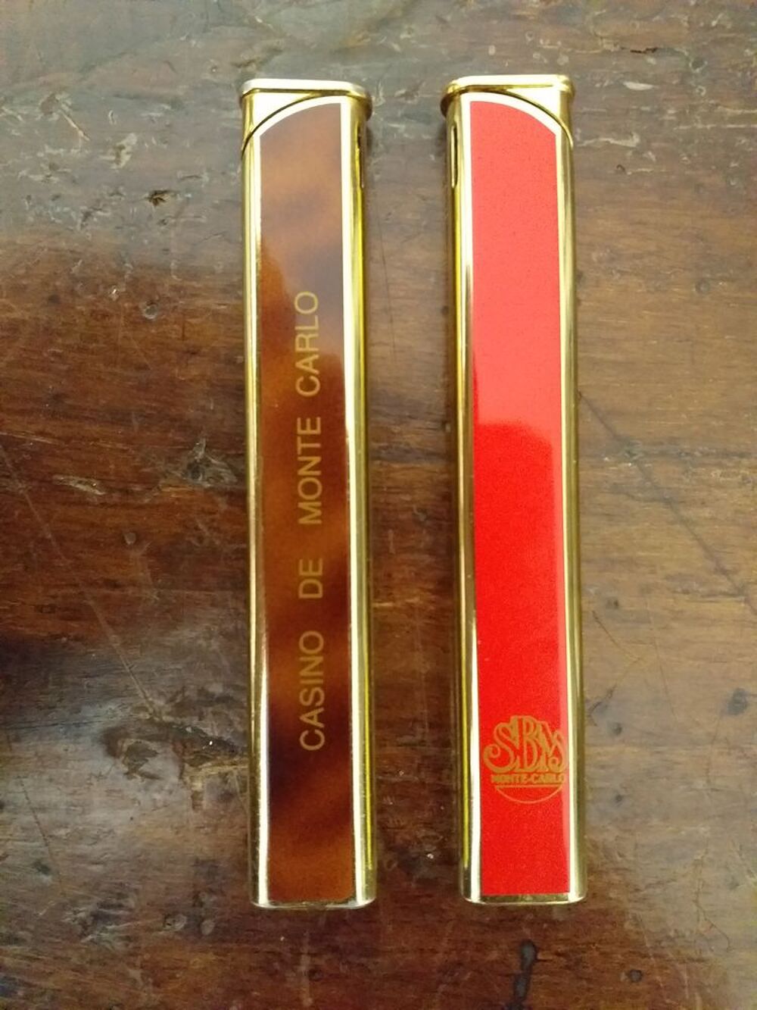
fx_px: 787
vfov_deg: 65.3
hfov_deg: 51.4
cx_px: 378
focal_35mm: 27
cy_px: 505
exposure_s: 1/17
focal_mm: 3.6
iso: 800
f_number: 1.9
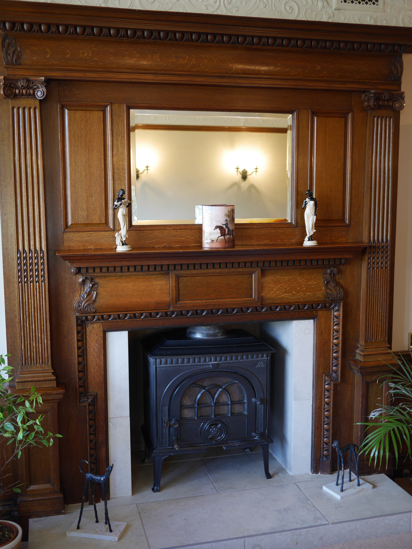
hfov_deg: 36.0
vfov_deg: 46.8
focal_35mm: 40
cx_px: 206
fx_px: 634
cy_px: 274
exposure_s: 1/60
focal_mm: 20
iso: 400
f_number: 1.7
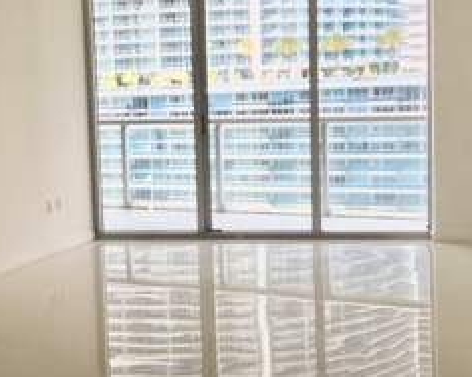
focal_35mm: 58
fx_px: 810
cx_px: 151
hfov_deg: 32.2
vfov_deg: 26.2
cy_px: 163
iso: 32
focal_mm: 4.15
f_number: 2.2
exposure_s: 1/60
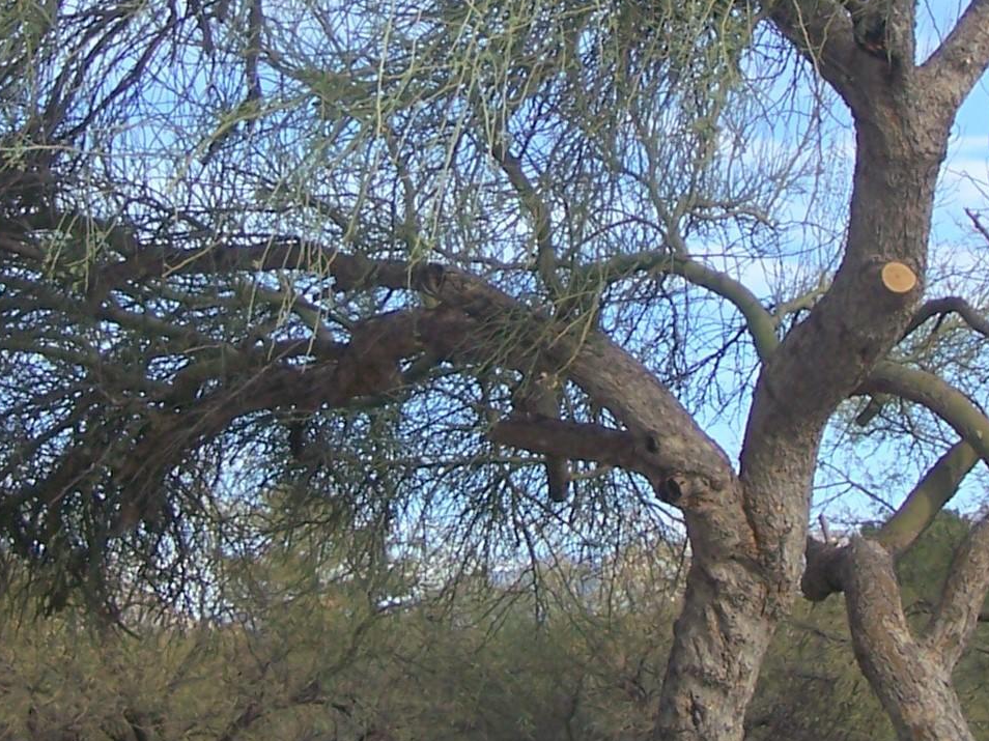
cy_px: 76
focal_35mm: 103
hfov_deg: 18.9
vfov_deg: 14.2
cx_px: 815
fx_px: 2942
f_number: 2.8
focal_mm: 6.3
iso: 64
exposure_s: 1/400
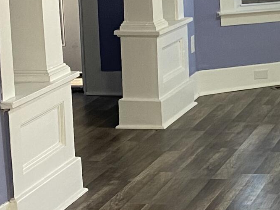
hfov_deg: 15.4
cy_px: 70
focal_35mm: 117
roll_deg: +0.2
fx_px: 946
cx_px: 434
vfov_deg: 12.6
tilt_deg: -11.8
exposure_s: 1/60
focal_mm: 4.25
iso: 100
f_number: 1.8
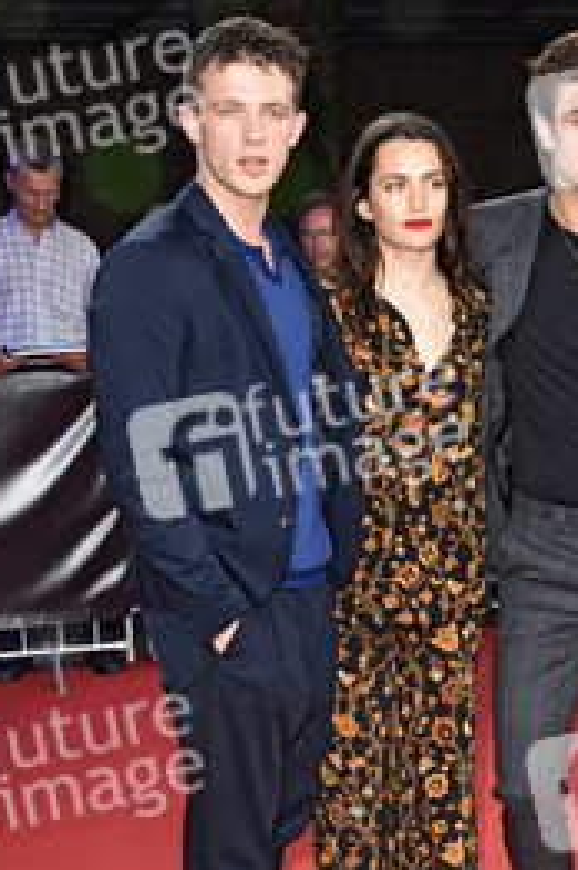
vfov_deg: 25.8
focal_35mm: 78
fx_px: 1883
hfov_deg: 17.4
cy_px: 608
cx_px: 395
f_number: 6.3
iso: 400
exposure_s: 1/160
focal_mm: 34
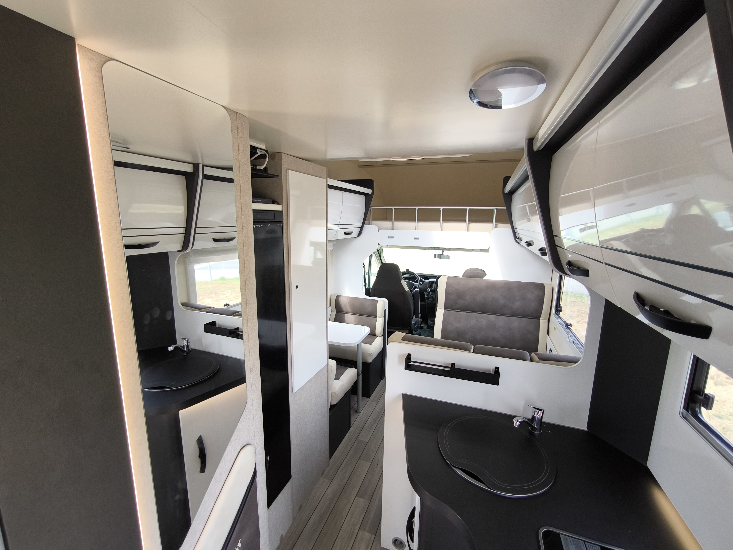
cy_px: 275
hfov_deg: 98.2
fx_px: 318
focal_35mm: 15
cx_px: 366
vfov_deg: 81.7
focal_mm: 1.91
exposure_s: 1/100
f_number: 2.2
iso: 80
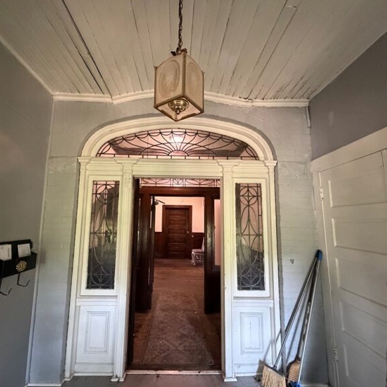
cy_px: 194
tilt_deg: +8.4
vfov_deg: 84.0
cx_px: 184
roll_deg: -0.4
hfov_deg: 83.9
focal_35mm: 17
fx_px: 215
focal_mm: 2.22
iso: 1250
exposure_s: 1/60
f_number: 2.2
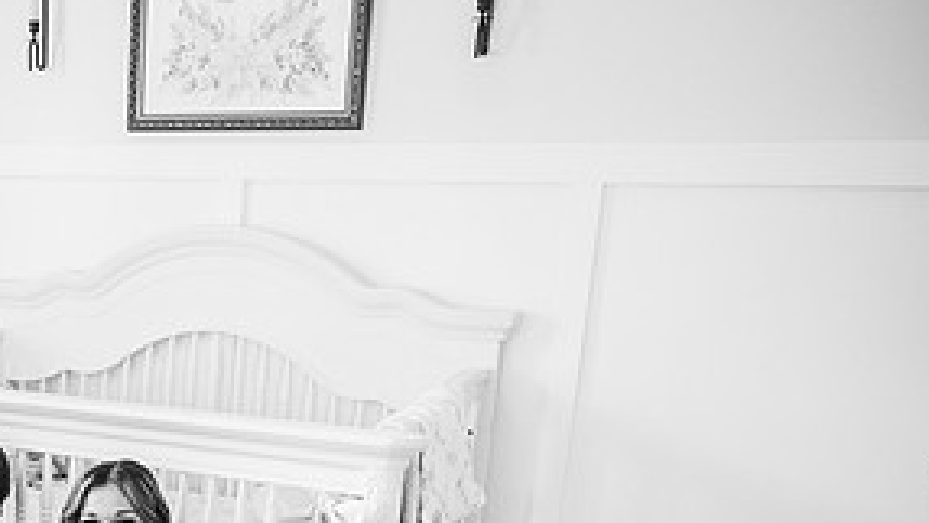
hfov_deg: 37.2
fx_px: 1257
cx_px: 45
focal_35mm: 51
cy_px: 557
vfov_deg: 22.4
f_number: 2.8
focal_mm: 24
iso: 2000
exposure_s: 1/200
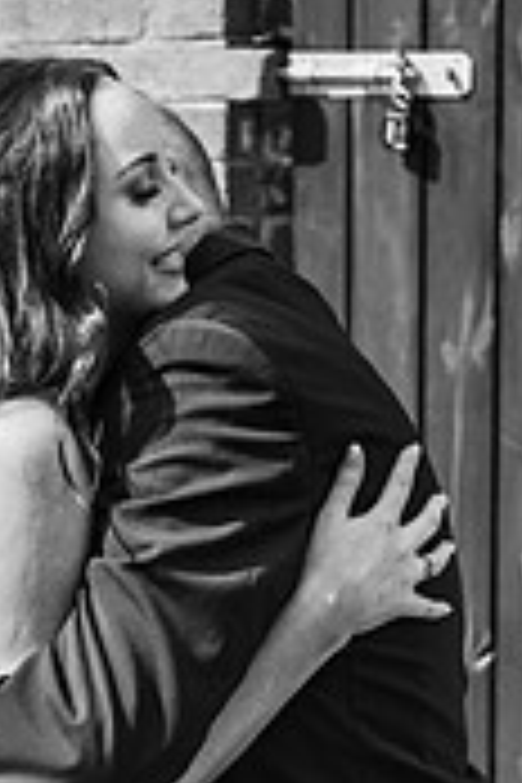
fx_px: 3936
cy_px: 594
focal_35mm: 181
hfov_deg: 7.6
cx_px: 81
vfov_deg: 11.3
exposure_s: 1/200
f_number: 5.6
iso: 72
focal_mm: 70
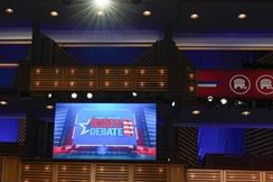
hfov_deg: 31.2
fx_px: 485
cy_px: 174
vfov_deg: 20.6
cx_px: 86
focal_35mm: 64
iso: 1600
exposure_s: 1/200
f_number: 5.6
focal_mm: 24
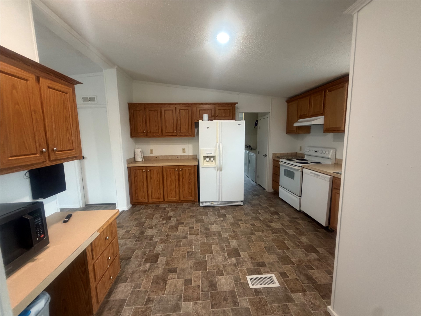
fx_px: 170
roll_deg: +0.6
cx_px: 210
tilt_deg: -6.0
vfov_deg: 85.7
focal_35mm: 14
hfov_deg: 102.1
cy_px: 158
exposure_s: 1/60
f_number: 2.2
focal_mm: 2.22
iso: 320
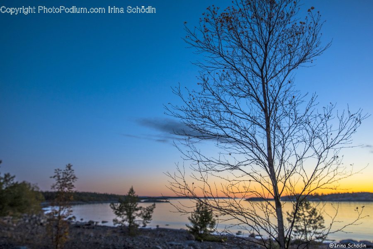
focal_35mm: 29
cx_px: 186
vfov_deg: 45.0
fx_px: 301
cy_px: 124
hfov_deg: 63.6
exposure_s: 1/40
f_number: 4.5
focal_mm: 29
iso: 500
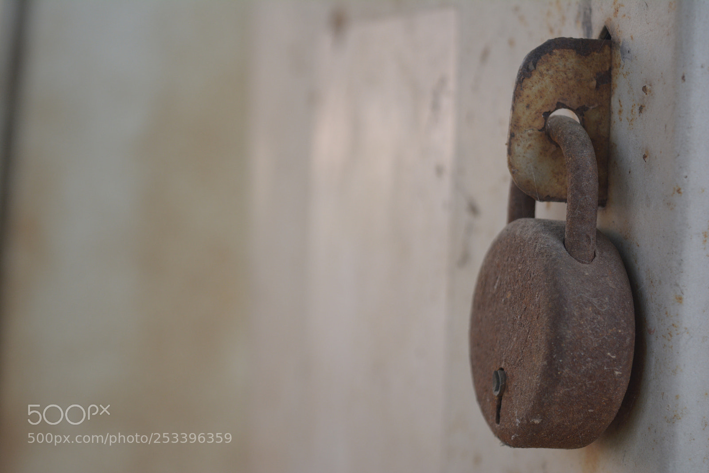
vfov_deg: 19.7
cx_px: 354
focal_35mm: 69
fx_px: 1359
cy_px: 236
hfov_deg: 29.2
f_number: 5
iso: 400
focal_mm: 46
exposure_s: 1/250
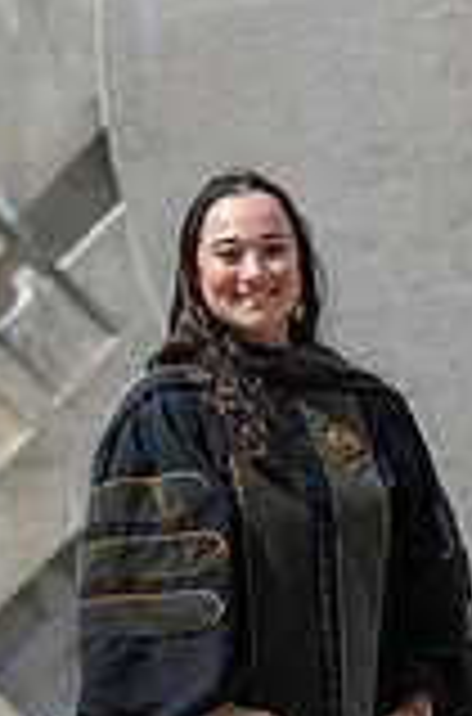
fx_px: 7581
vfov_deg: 5.4
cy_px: 635
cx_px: 43
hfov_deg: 3.6
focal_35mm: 383
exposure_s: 1/640
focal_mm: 135
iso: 125
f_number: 4.5
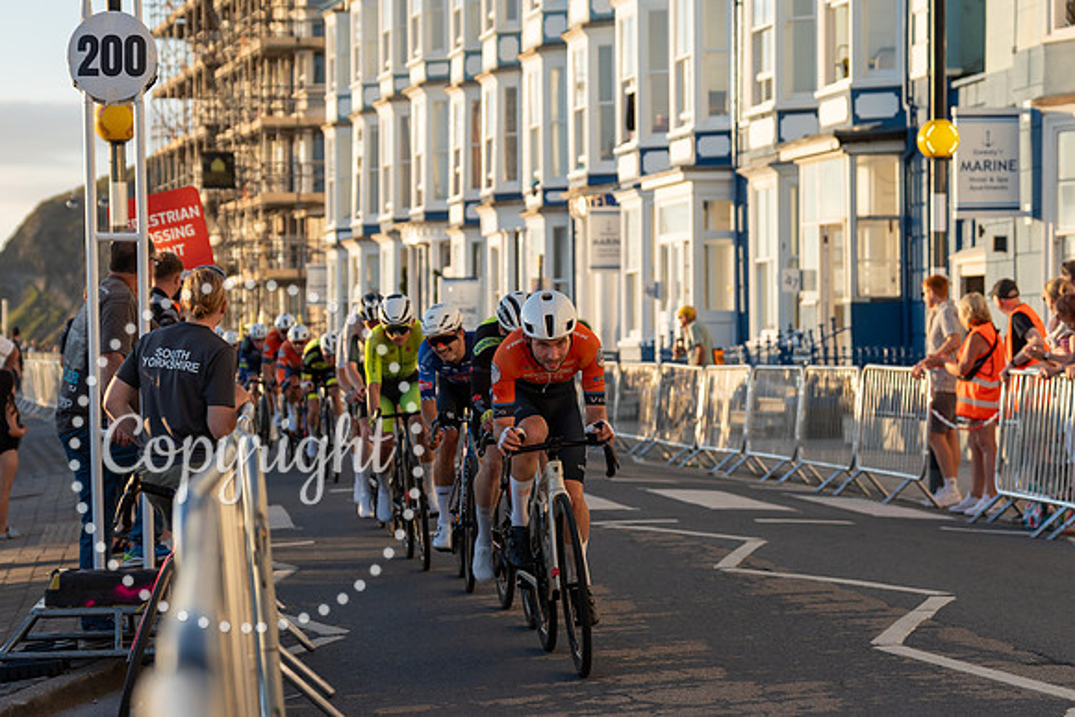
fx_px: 2935
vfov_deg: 13.9
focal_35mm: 98
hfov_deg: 20.8
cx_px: 513
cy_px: 472
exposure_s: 1/1000
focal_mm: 70
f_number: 3.5
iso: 200
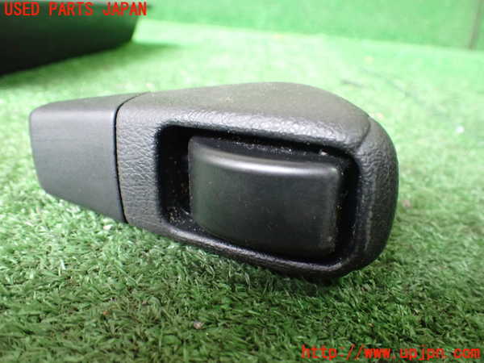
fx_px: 419
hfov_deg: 60.0
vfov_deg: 46.8
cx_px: 242
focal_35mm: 30
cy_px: 182
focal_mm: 5.4
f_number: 2.3
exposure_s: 1/30
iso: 800
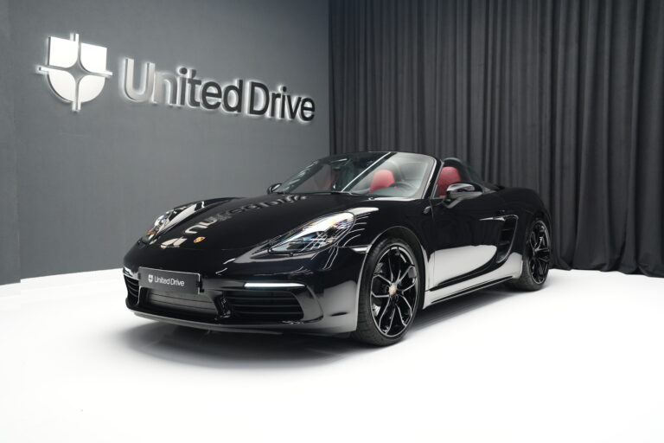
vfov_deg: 37.9
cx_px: 332
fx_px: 646
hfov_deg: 54.4
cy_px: 222
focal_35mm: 35
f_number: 4
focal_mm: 35
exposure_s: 1/40
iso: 2500
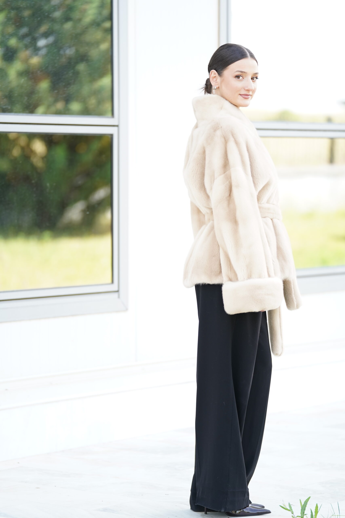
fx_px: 1955
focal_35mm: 136
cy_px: 259
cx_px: 172
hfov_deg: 10.1
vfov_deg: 15.1
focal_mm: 136
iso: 250
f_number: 2.8
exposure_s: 1/250
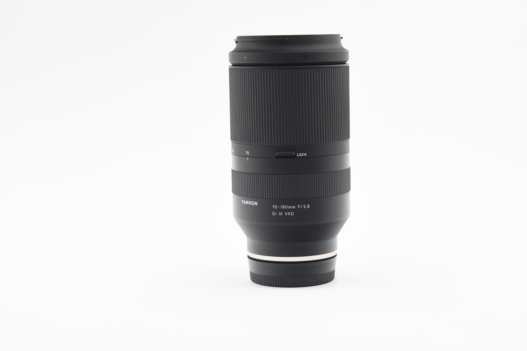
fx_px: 1244
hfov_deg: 23.9
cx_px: 293
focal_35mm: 85
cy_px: 163
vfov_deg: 16.1
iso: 1600
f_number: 7.1
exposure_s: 1/125
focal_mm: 50
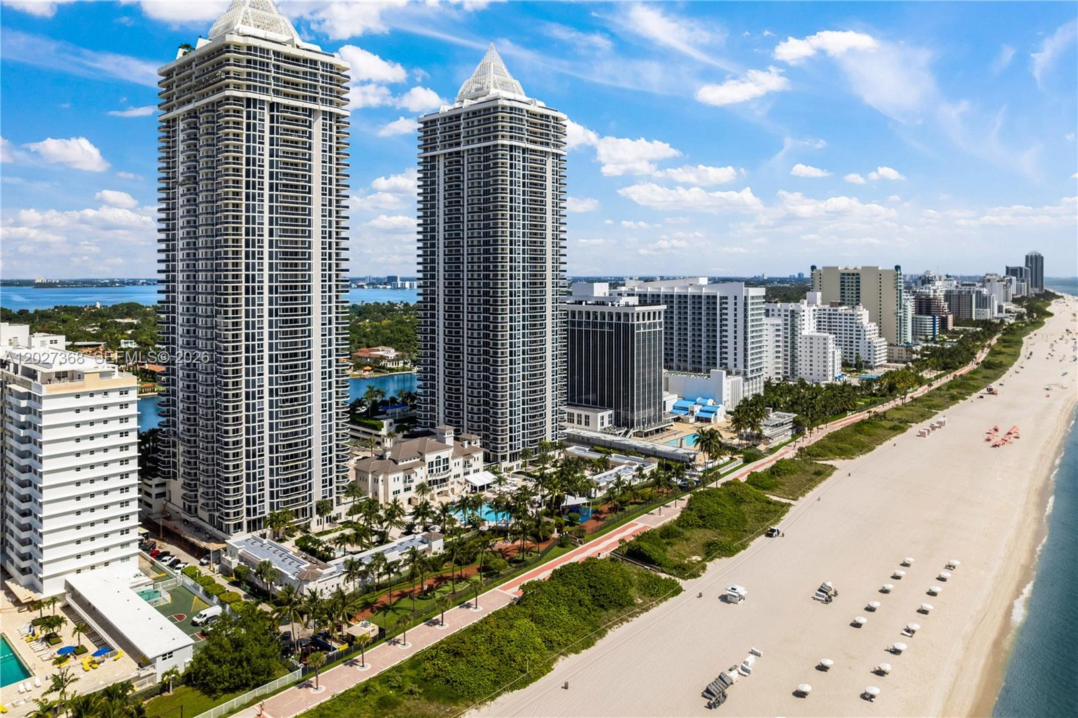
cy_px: 359
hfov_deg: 78.6
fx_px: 658
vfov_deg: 57.2
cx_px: 539
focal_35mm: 22
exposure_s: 1/100
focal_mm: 8.38
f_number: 2.8
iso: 100
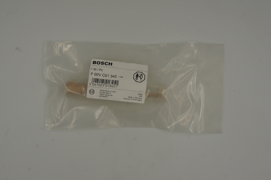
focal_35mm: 52
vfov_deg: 25.7
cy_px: 90
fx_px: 395
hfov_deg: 37.9
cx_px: 136
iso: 200
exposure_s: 1/125
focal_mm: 35
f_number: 11
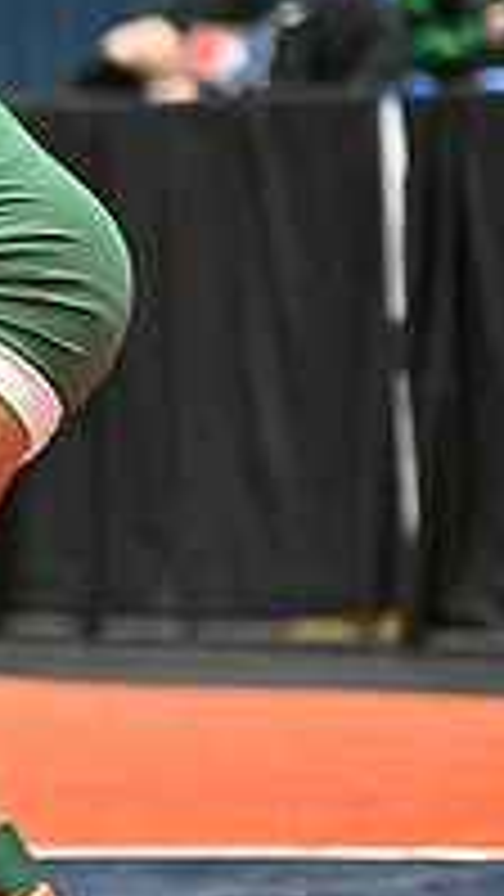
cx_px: -729
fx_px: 9428
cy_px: 232
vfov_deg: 5.4
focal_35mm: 397
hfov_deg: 3.0
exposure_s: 1/1000
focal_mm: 130
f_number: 2.8
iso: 6400
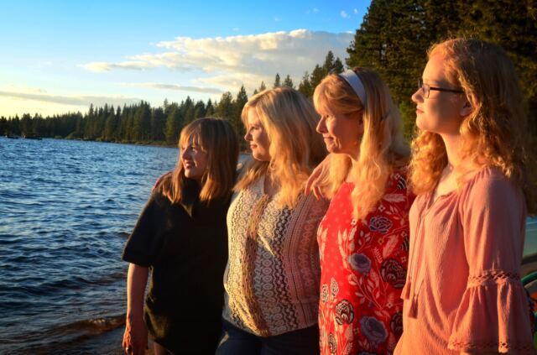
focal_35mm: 46
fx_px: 692
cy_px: 178
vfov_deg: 28.8
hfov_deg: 42.4
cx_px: 268
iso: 200
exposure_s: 1/40
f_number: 16
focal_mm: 31
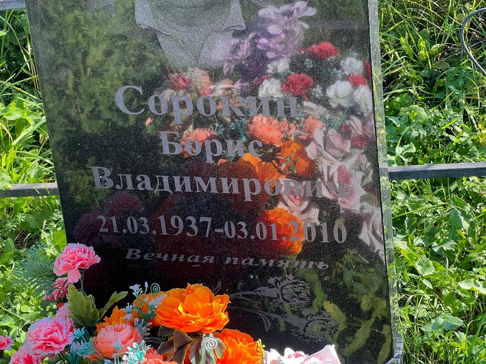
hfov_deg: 25.3
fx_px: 1081
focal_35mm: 77
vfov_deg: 19.1
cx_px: 243
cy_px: 182
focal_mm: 9
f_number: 2.8
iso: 32
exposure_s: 1/101
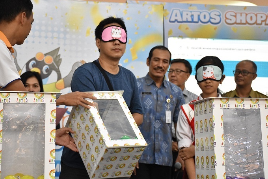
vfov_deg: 15.9
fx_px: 640
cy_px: 92
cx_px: 127
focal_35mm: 86
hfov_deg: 23.6
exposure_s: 1/60
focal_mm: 52
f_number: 5.6
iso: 3200
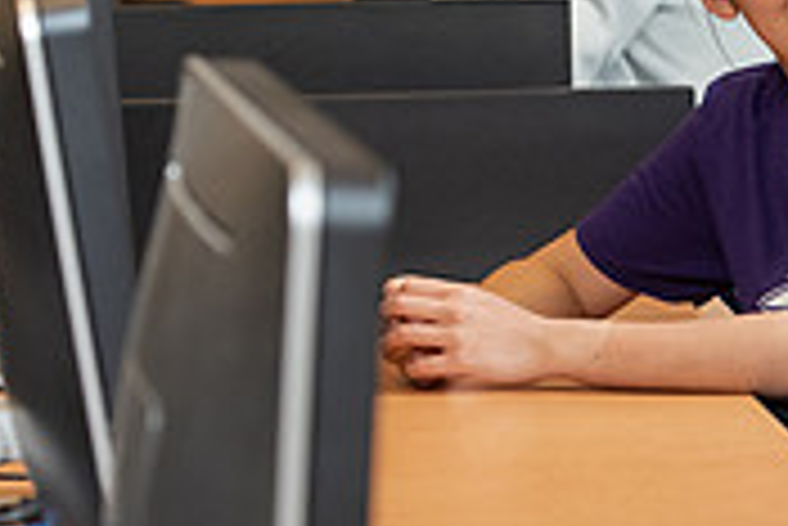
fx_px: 5959
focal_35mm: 272
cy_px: 259
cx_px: 887
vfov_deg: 5.1
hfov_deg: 7.5
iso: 2000
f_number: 7.1
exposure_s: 1/200
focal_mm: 82
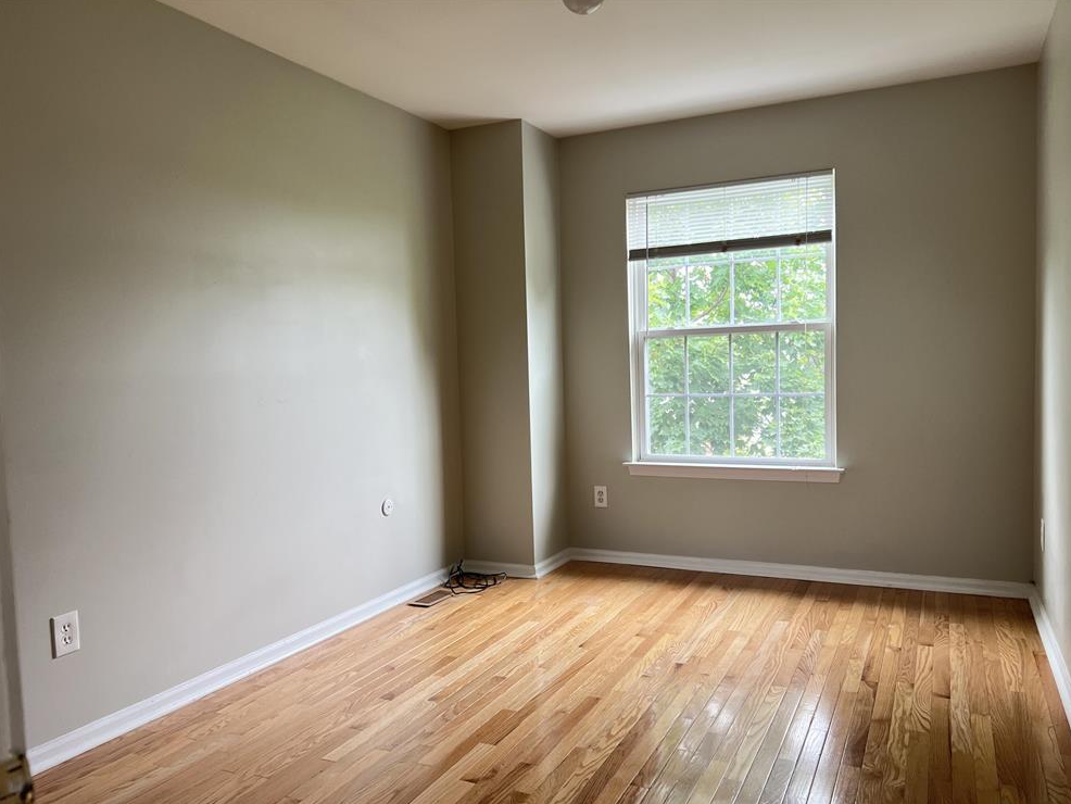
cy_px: 414
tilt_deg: -4.6
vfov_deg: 51.4
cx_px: 553
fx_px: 836
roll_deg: +1.1
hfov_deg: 65.3
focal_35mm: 27
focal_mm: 5.7
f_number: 1.5
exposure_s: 1/105
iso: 125
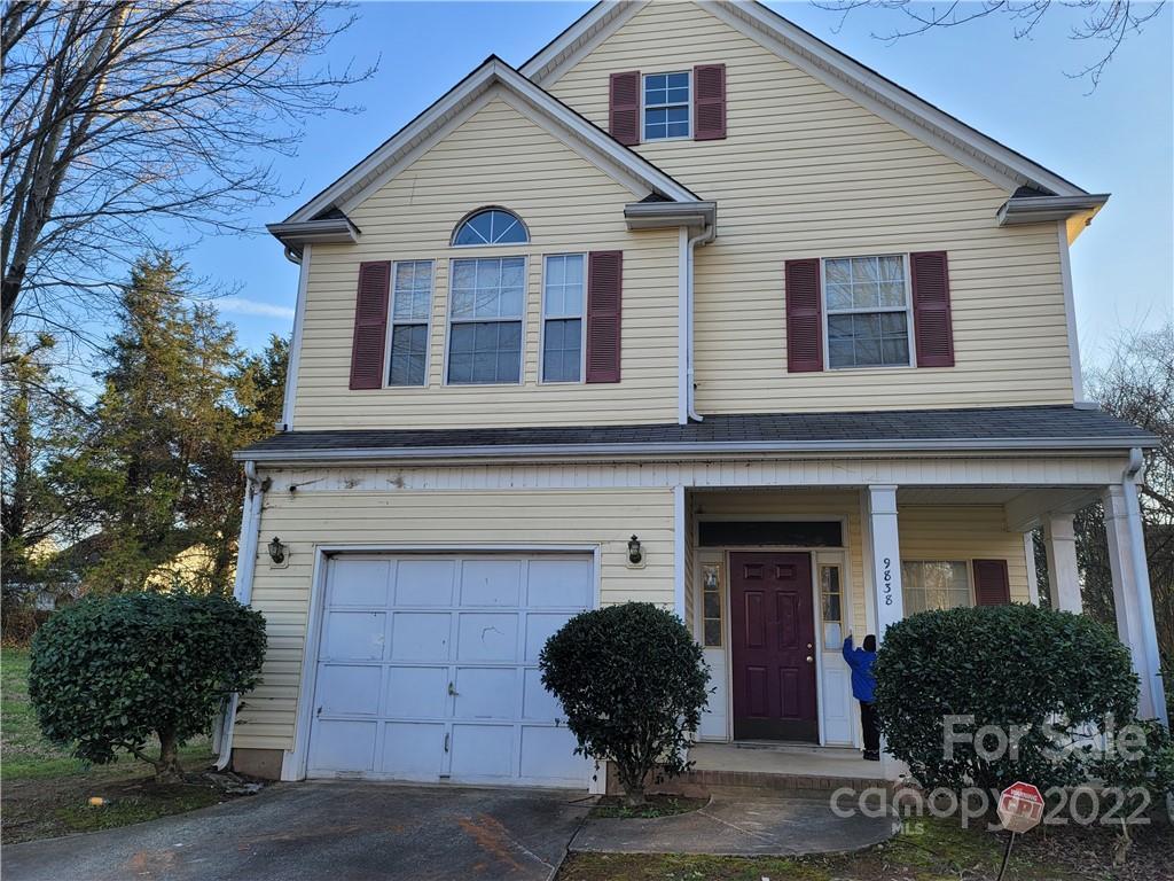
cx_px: 587
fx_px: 848
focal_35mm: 25
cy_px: 440
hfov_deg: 69.4
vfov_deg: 54.9
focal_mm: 7
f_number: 1.8
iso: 20
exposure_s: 1/191
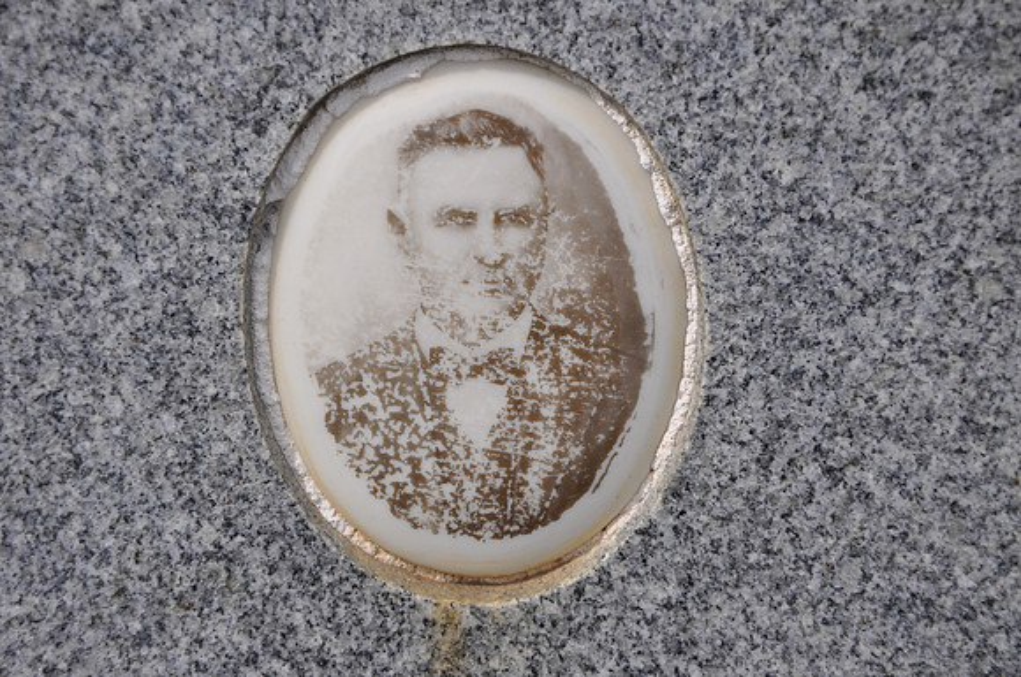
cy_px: 338
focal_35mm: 120
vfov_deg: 11.4
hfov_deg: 17.1
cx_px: 510
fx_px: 3399
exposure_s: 1/250
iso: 200
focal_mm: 80
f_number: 8
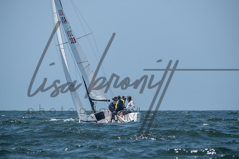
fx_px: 2328
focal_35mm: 351
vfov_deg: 3.9
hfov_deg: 5.9
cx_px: 120
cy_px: 80
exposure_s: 1/1600
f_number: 8
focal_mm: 220
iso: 400
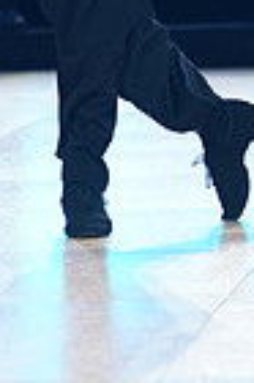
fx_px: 4180
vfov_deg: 5.2
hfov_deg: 3.5
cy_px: -181
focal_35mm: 394
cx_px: 302
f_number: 2.8
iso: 2000
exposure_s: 1/500
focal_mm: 95
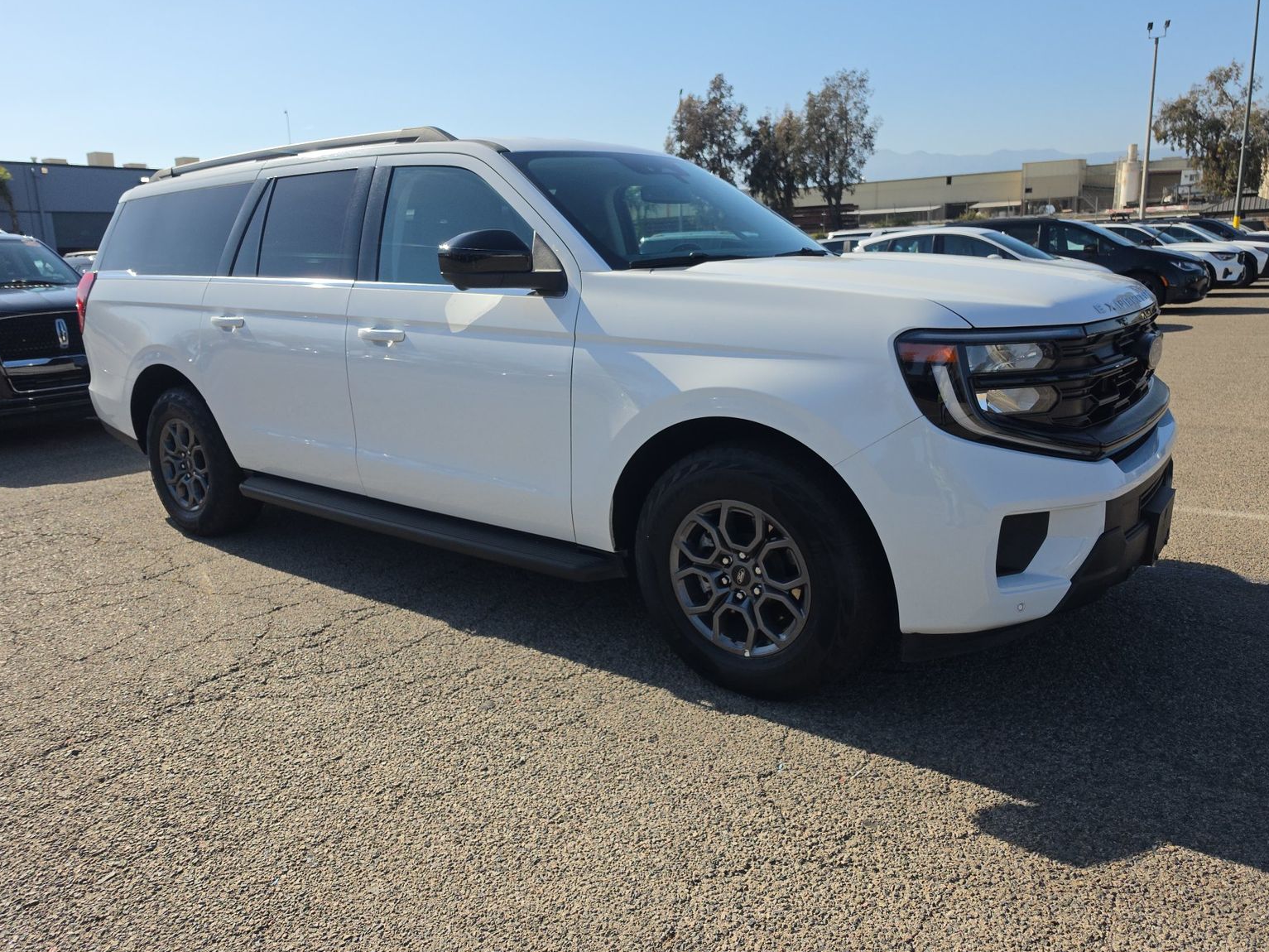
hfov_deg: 71.6
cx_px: 622
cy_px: 468
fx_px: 880
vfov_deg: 56.8
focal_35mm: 24
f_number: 1.4
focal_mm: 6.5
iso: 65
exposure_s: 1/6806
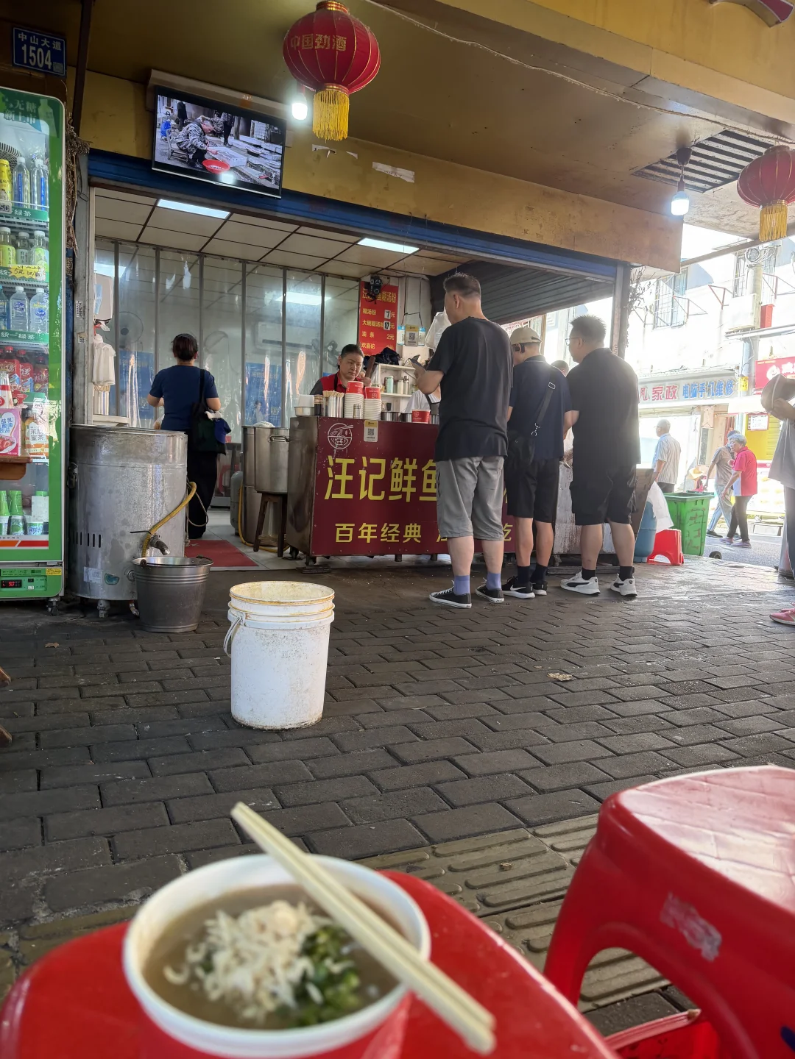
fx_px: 735
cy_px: 530
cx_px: 398
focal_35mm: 24
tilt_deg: -6.2
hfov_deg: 56.8
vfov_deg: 71.6
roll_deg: -2.2
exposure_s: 1/121
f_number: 1.78
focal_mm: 6.76
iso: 160
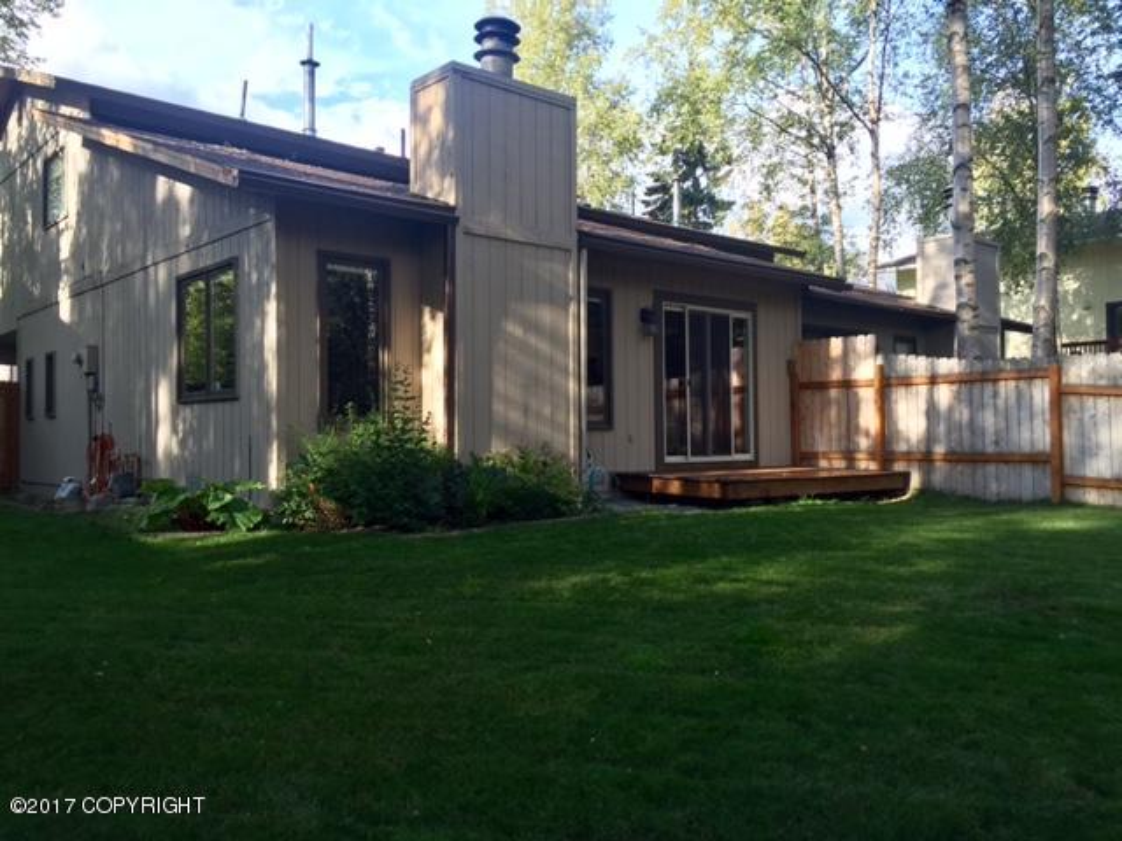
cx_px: 561
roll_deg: -0.3
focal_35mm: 29
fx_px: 940
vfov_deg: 48.2
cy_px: 420
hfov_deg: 61.7
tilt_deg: +2.5
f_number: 2.2
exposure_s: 1/227
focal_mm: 4.15
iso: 32
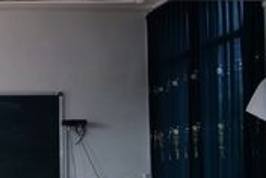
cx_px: -82
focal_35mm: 102
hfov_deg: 18.6
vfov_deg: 13.3
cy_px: 182
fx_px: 755
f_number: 4
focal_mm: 24
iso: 100
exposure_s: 1/40
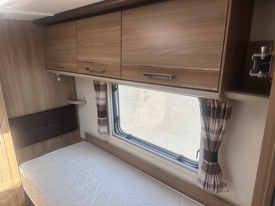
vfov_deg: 56.8
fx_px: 191
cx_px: 138
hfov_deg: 71.6
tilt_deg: -12.8
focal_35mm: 24
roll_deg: +2.0
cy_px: 103
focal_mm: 6.86
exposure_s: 1/570
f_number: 1.78
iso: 80
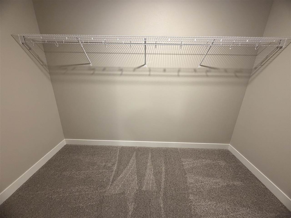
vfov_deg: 85.6
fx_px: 118
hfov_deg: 102.1
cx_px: 146
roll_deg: -1.9
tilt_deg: -19.8
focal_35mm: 14
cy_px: 109
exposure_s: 1/60
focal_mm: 2.22
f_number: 2.2
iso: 400
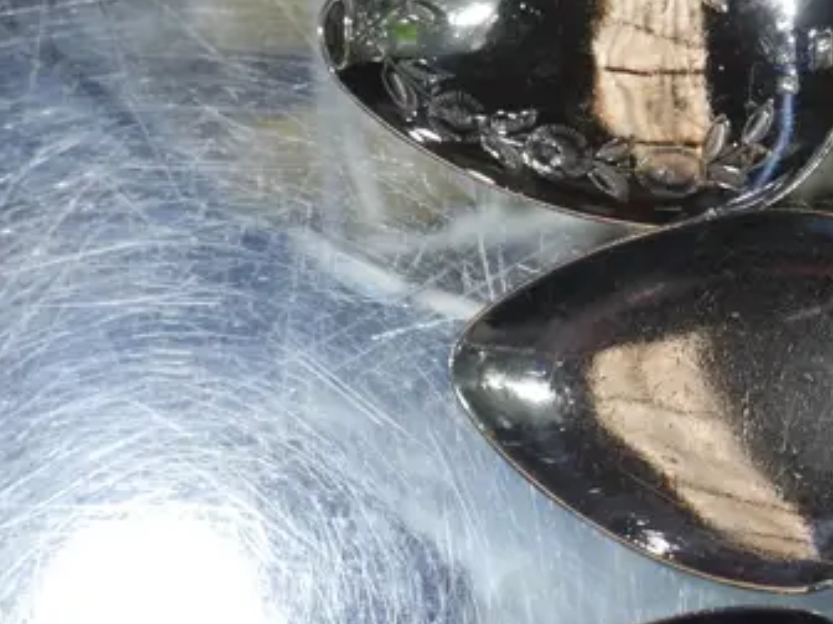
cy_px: 253
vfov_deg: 11.6
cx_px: 1031
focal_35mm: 128
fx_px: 3080
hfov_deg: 14.8
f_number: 5
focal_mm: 21
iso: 250
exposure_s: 1/60
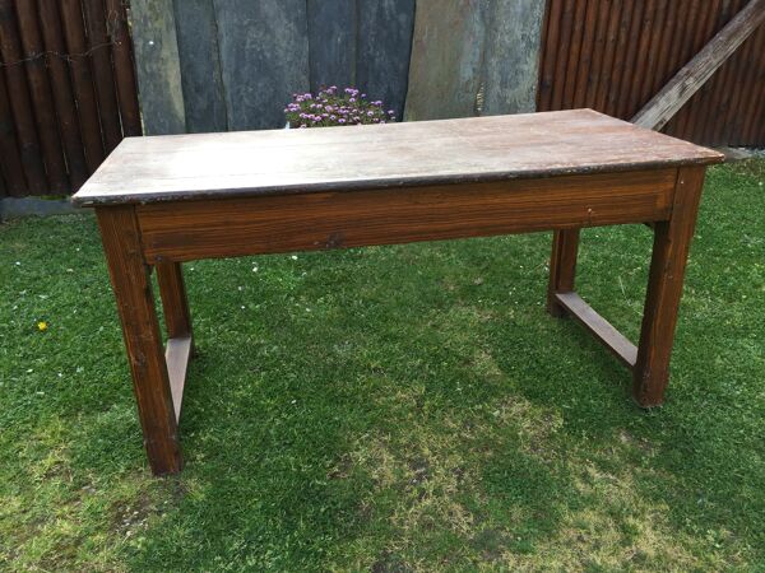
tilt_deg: -25.8
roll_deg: -0.4
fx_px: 641
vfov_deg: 48.2
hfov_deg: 61.7
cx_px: 382
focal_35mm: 29
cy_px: 286
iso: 32
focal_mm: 4.15
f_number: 2.2
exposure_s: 1/115
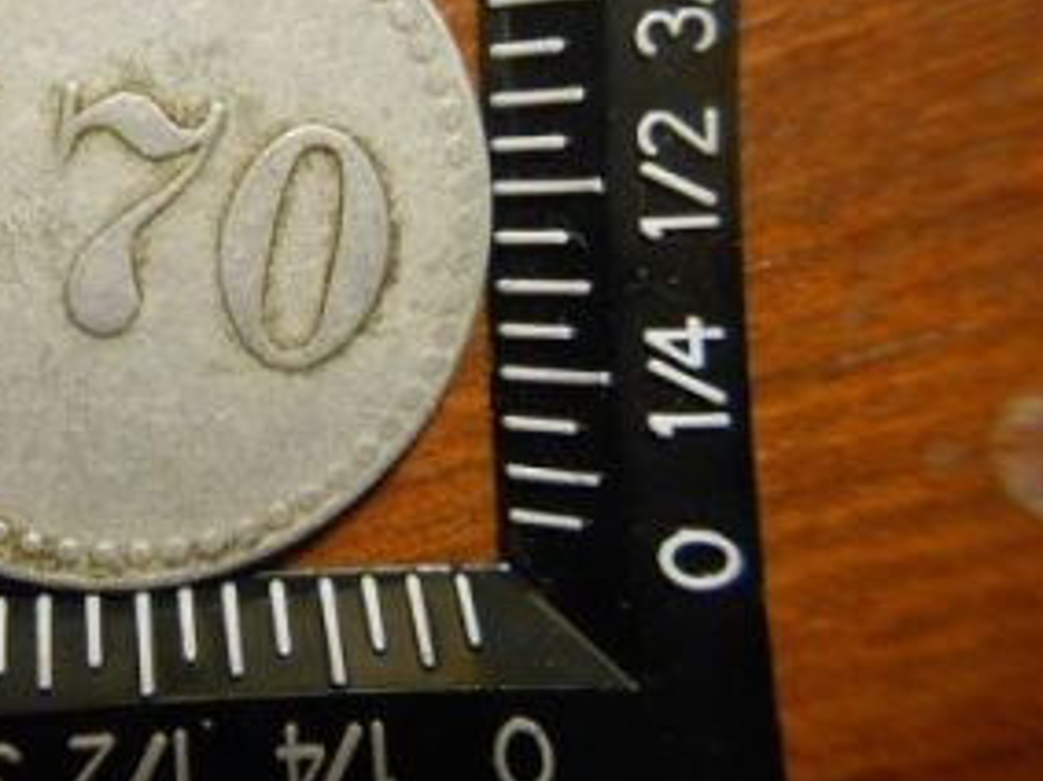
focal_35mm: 46
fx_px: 1385
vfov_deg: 31.2
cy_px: 238
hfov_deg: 39.1
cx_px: 158
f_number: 3.2
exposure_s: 1/30
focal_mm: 4.6
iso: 400
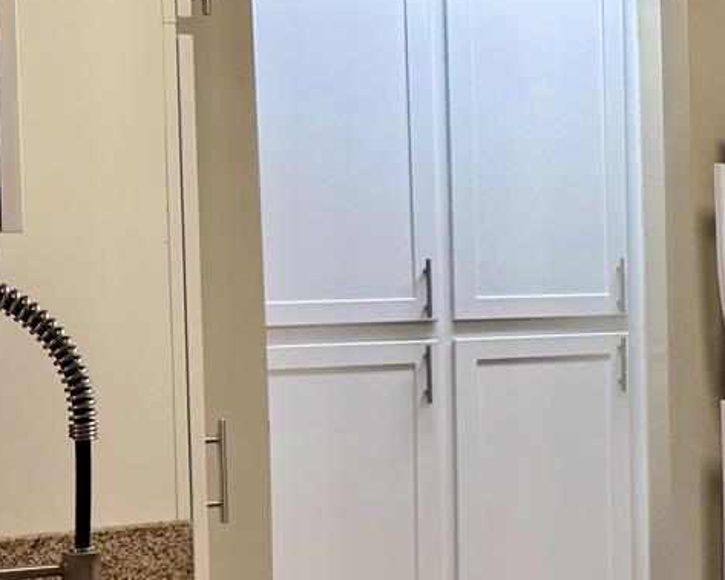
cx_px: 934
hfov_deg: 21.6
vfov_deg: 19.2
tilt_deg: -2.0
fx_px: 1716
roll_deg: +0.7
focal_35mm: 80
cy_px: 306
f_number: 1.78
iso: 100
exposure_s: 1/120
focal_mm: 6.76
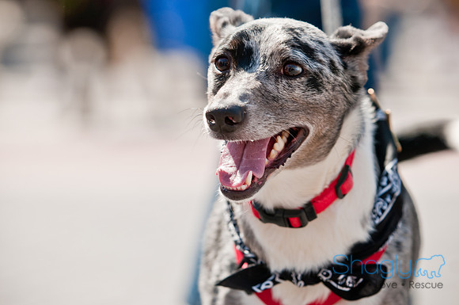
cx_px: 230
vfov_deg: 6.8
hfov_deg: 10.2
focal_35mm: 202
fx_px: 2578
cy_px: 152
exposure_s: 1/1250
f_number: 4
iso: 200
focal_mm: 135
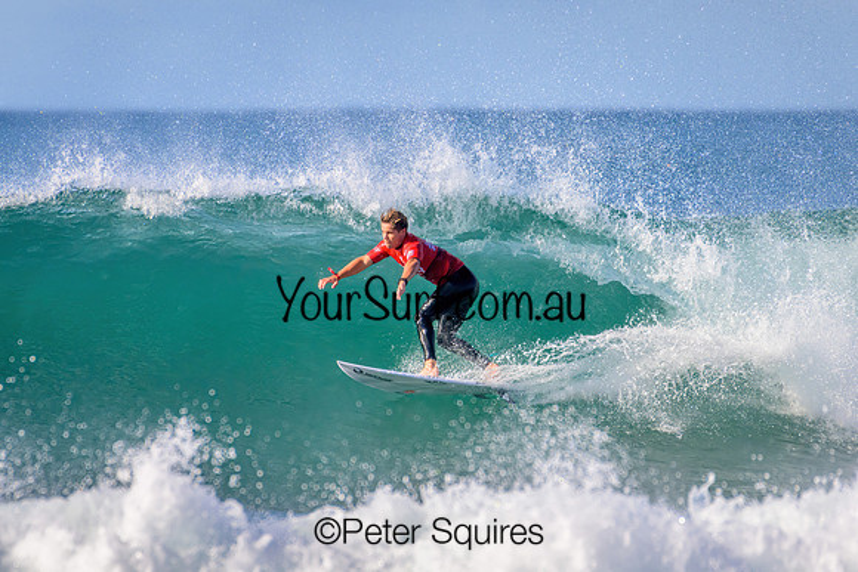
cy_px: 286
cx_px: 429
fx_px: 23838
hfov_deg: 2.1
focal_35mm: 1000
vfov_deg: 1.4
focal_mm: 1000
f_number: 11
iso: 1800
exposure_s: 1/2500
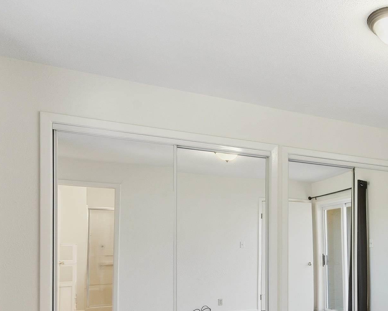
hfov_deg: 41.5
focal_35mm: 37
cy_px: 248
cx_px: 403
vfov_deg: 38.7
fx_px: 425
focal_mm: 16
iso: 250
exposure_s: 1/50
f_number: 9
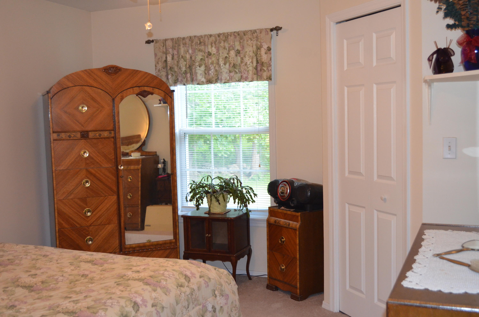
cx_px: 240
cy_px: 158
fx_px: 558
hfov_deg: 46.5
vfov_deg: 31.8
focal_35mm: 42
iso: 1800
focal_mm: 28
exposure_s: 1/60
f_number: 4.5
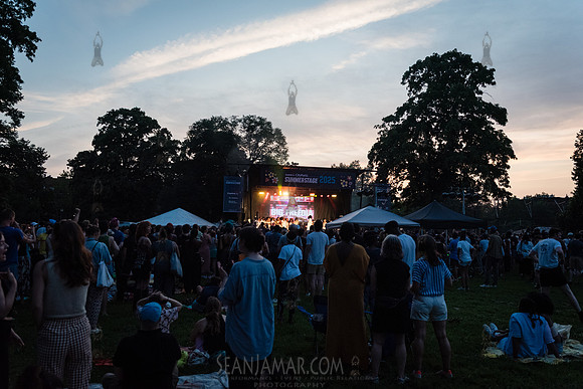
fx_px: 502
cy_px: 194
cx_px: 292
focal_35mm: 31
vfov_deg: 42.3
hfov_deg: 60.3
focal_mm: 31
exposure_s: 1/1000
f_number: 4
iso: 4000
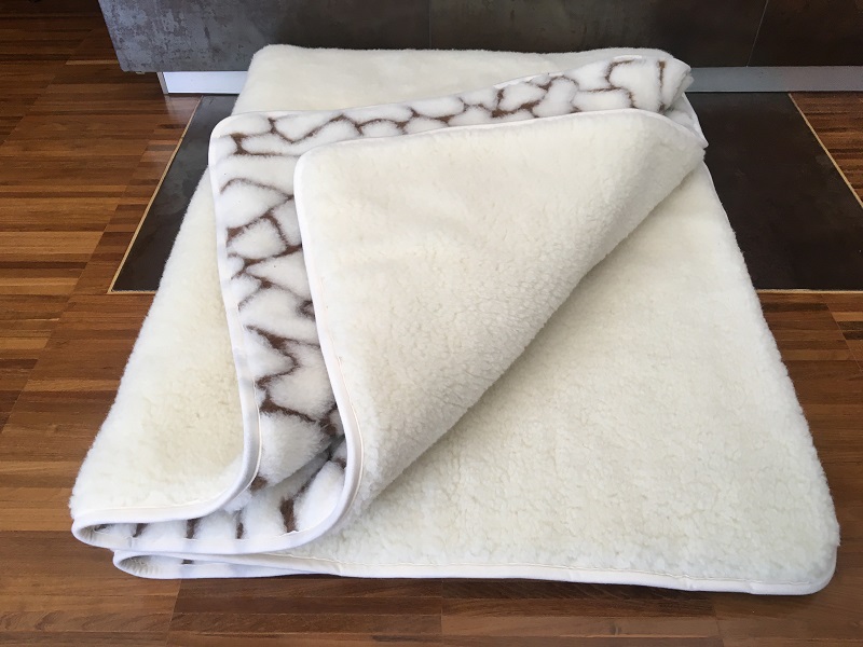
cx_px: 432
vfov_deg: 48.2
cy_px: 324
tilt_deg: -44.0
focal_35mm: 29
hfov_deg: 61.7
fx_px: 723
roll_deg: +1.4
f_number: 2.2
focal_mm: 4.15
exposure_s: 1/33
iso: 32
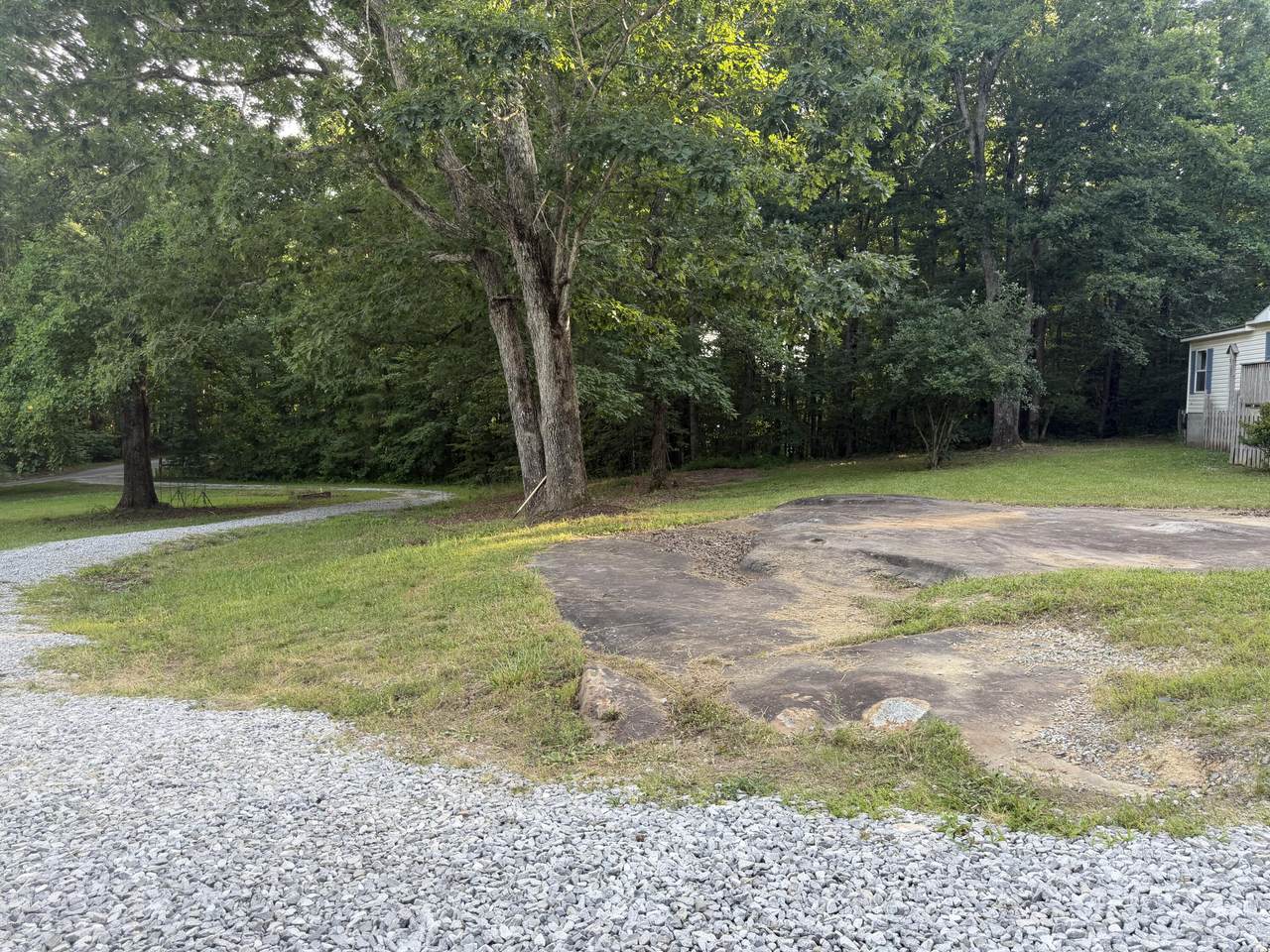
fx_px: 881
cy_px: 476
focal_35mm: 24
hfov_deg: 71.6
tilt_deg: -4.8
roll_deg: -0.5
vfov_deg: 56.8
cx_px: 635
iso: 64
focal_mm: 6.76
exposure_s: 1/121
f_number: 1.78
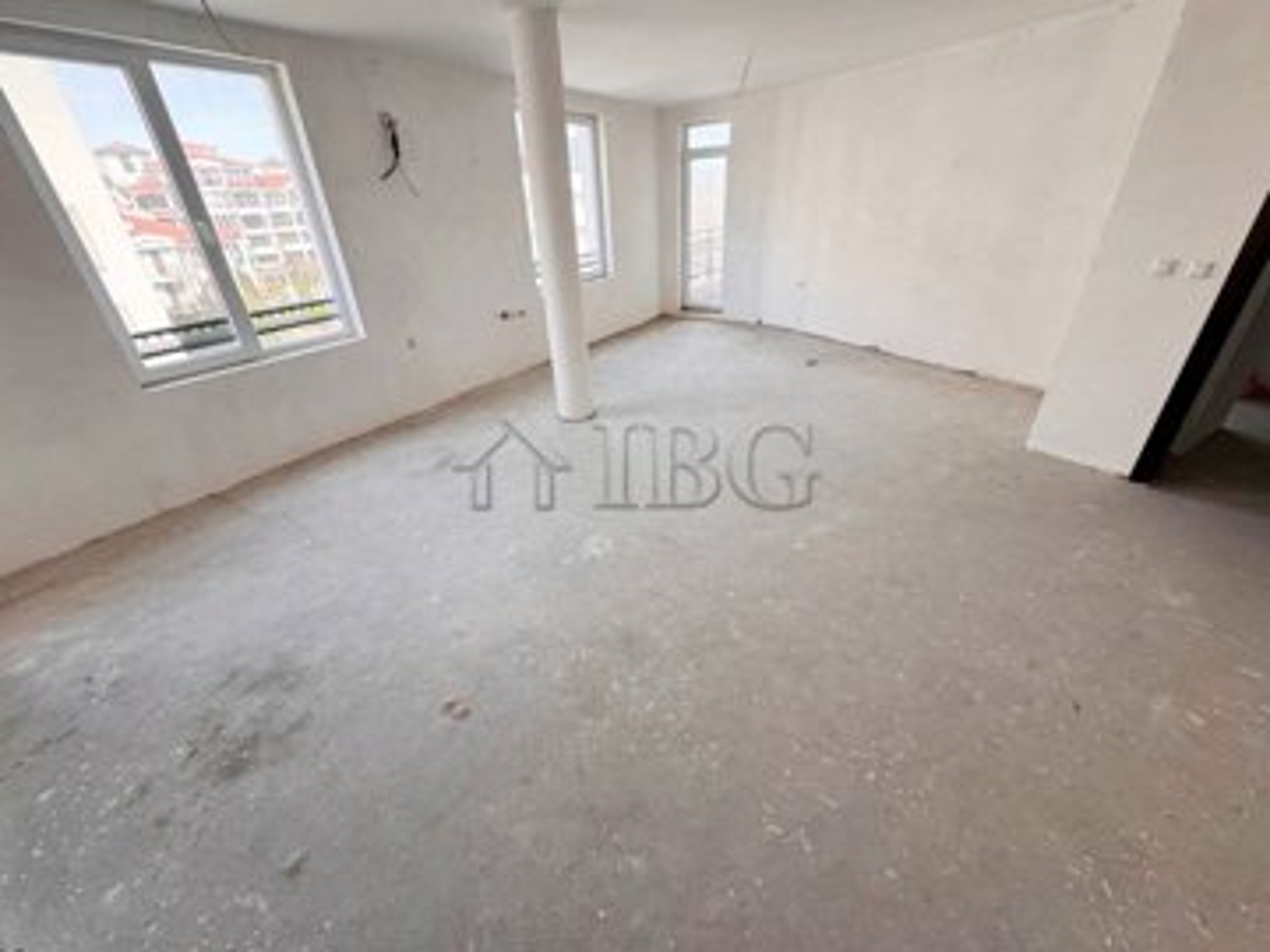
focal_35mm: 14
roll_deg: +3.4
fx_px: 514
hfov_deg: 102.1
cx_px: 635
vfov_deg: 85.7
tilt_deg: -28.1
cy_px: 476
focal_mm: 2.22
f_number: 2.2
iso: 50
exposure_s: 1/99
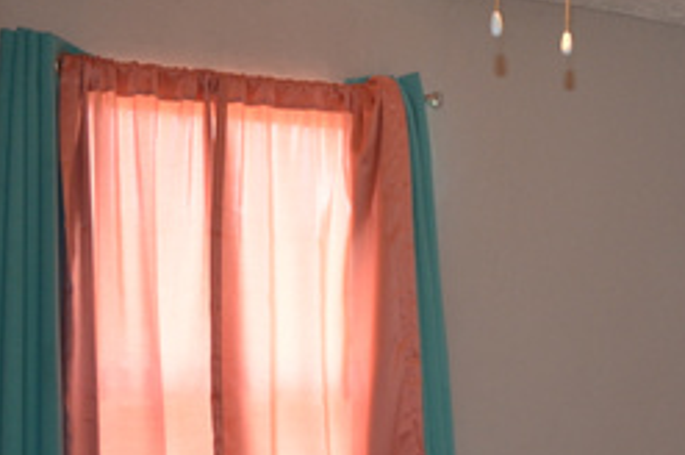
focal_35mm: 70
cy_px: 416
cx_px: 749
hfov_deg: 26.6
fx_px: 1330
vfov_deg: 19.0
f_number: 3.5
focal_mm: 18
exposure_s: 1/60
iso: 800
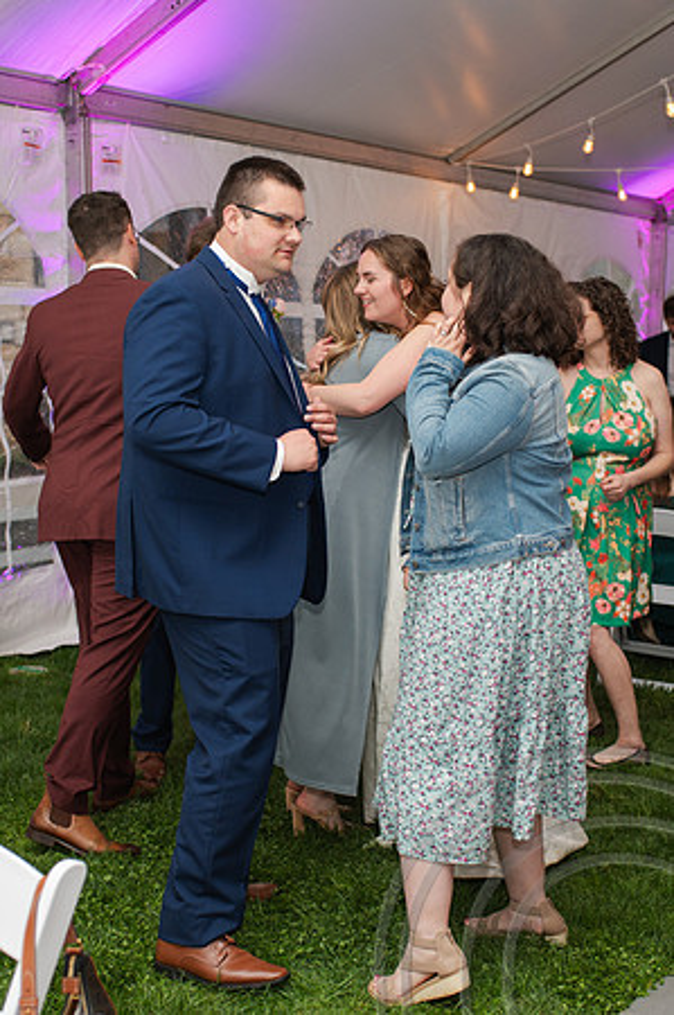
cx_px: 311
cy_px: 508
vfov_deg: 37.8
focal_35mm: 53
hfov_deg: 25.7
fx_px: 1479
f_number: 3.2
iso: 800
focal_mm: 35
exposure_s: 1/200
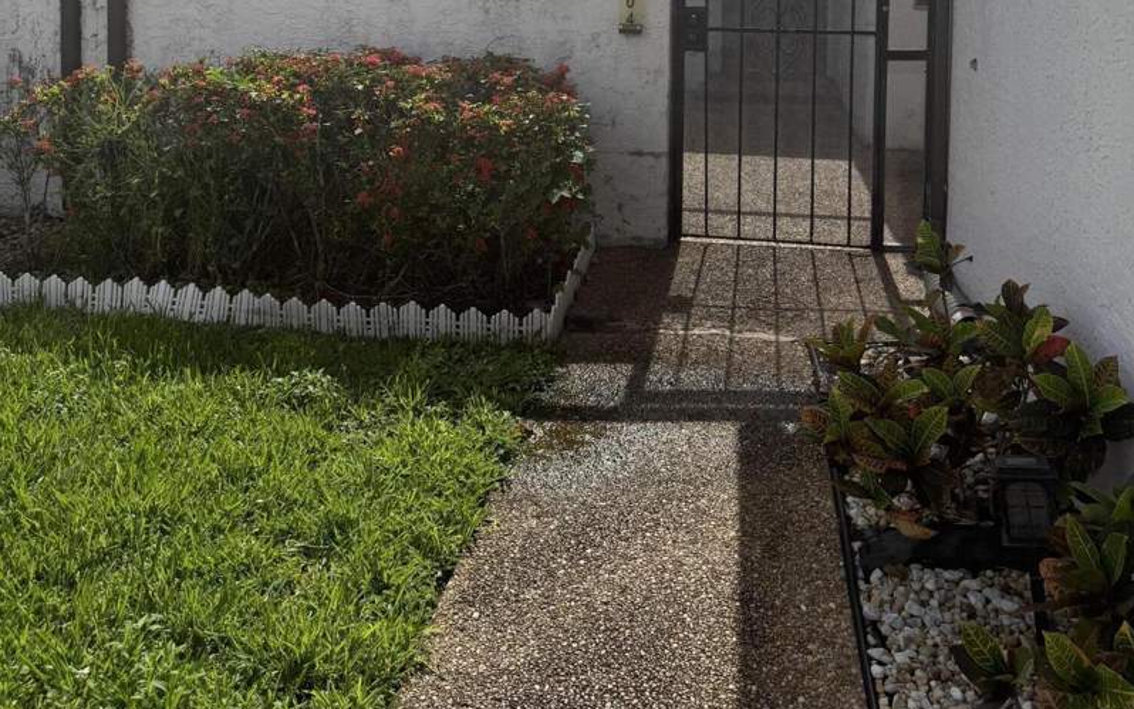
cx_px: 567
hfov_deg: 56.7
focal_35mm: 34
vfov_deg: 33.9
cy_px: -4
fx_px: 1051
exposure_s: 1/9091
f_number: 1.78
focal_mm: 6.76
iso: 100
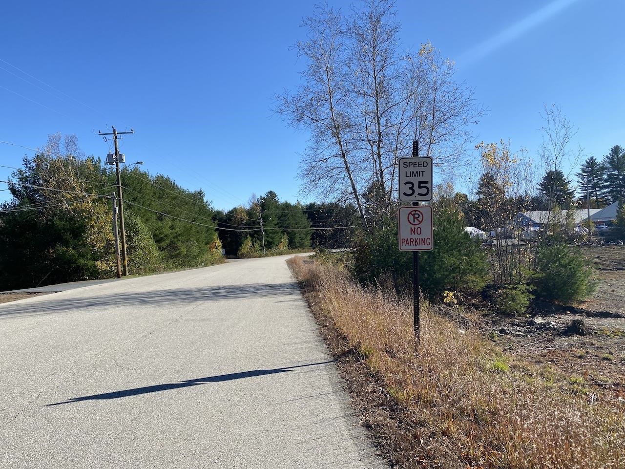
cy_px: 234
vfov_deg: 53.1
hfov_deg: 67.3
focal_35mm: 26
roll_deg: +3.1
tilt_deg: +1.0
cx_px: 312
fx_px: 469
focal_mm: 4.25
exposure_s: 1/2755
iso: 32
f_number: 1.8
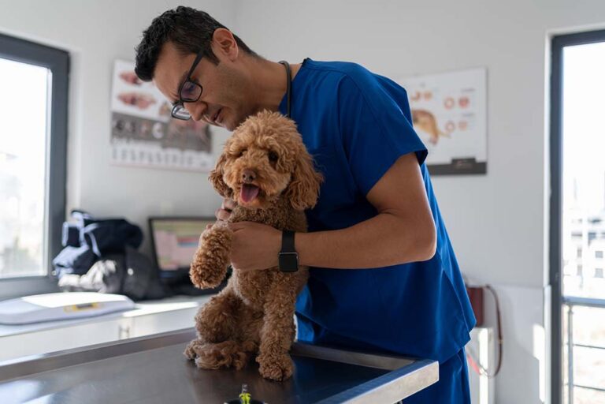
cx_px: 302
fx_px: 588
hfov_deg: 54.4
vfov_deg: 37.9
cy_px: 202
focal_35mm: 35
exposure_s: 1/200
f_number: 1.8
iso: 125
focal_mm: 35
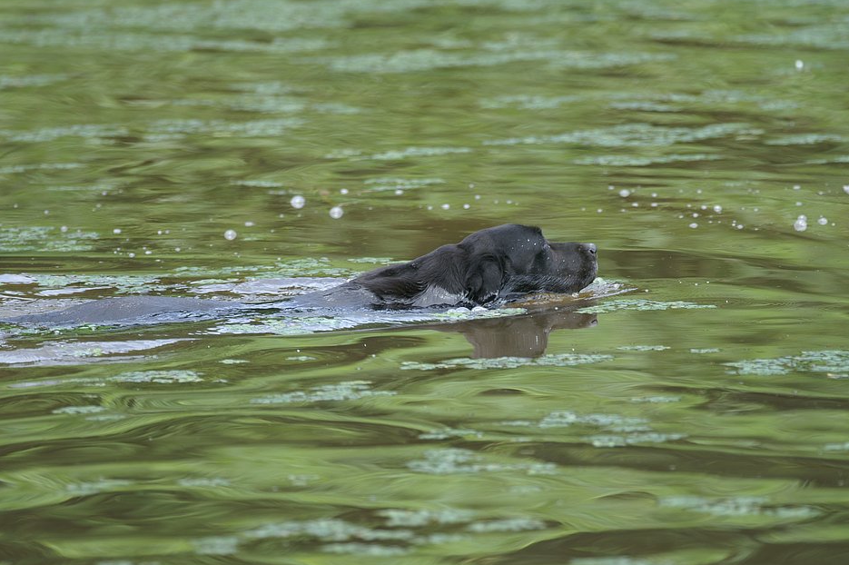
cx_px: 434
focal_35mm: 821
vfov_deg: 1.7
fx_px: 19348
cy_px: 287
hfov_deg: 2.5
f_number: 4.5
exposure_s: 1/250
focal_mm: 500
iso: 100
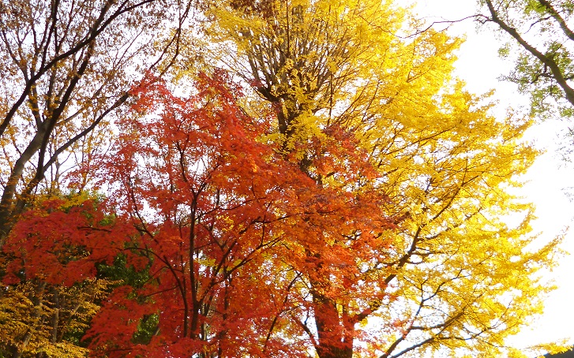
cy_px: 190
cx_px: 283
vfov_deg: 36.2
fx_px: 547
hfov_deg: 55.3
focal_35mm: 35
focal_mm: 4.3
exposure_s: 1/250
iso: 100
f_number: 2.5
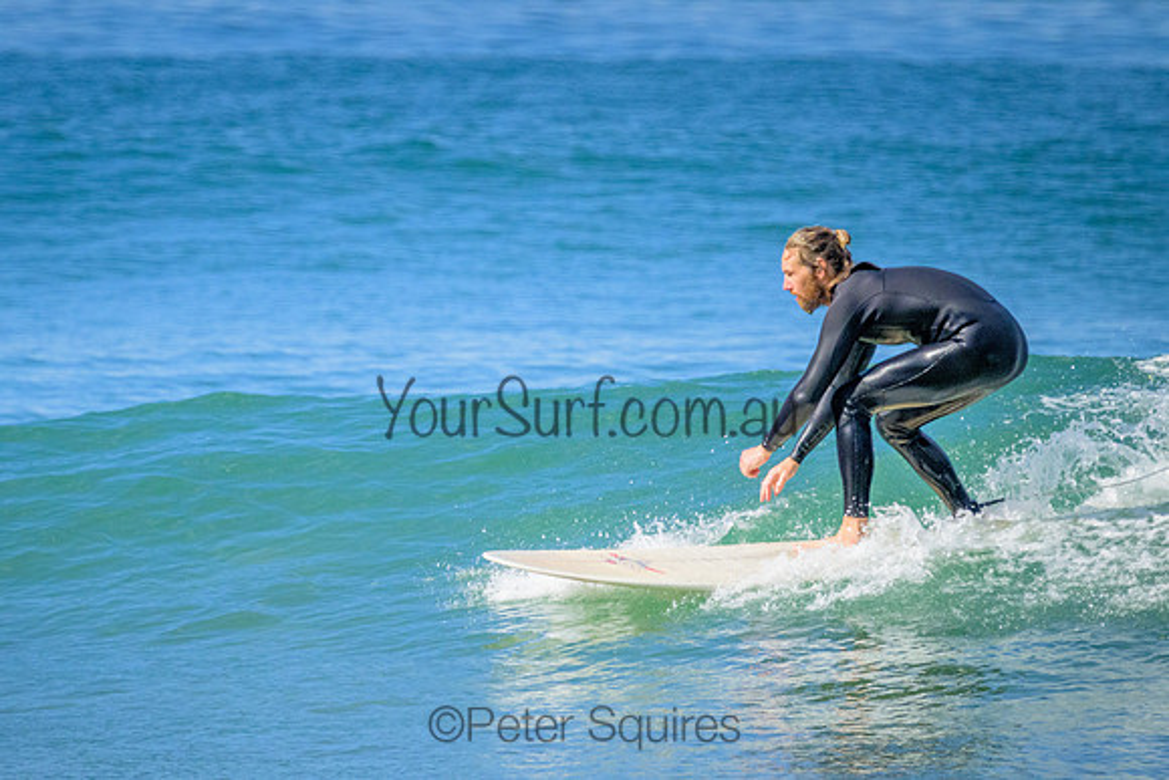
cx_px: 522
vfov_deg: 1.4
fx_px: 31518
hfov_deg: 2.1
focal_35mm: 970
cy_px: 307
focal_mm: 800
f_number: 11
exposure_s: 1/1600
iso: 3600
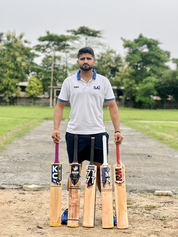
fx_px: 528
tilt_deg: -1.0
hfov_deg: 19.1
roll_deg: -2.0
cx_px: 89
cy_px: 118
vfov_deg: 25.3
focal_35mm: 77
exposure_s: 1/231
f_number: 2.8
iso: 25
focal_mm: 9
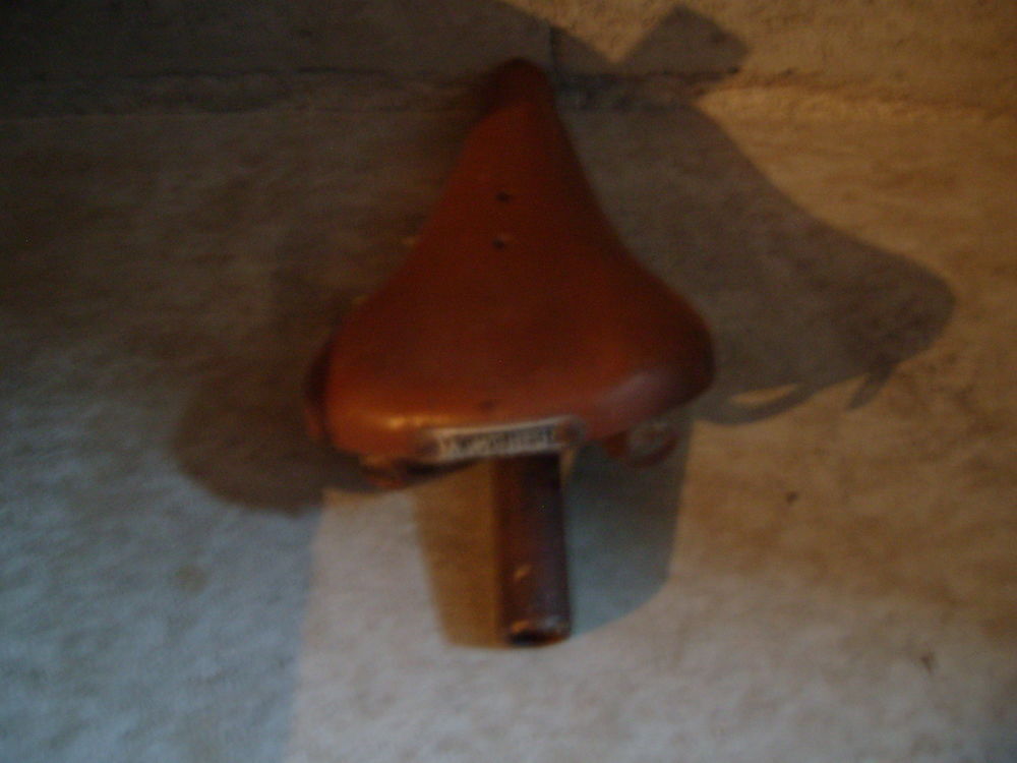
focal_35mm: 35
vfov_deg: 40.7
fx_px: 1028
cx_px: 508
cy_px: 382
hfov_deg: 52.6
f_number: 2.8
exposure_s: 1
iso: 200
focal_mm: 5.8
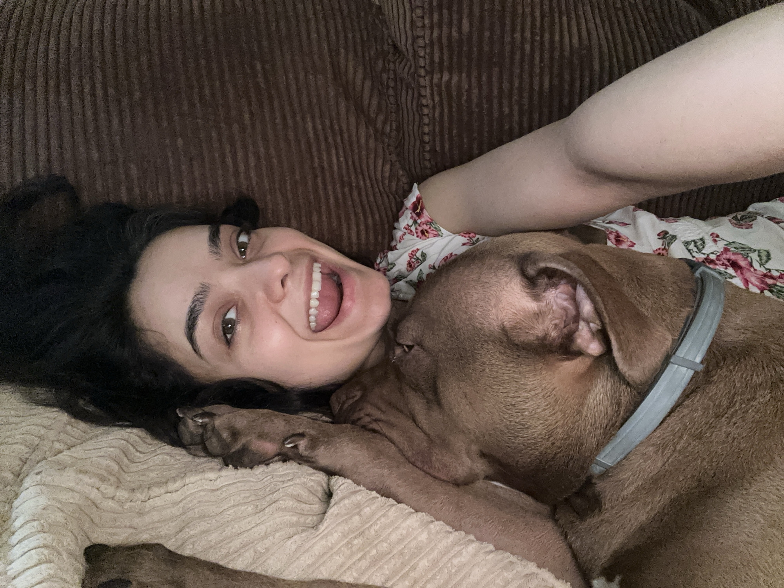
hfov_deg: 73.9
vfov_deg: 58.9
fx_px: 521
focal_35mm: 23
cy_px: 294
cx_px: 392
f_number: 1.9
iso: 320
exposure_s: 1/26
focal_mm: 2.69
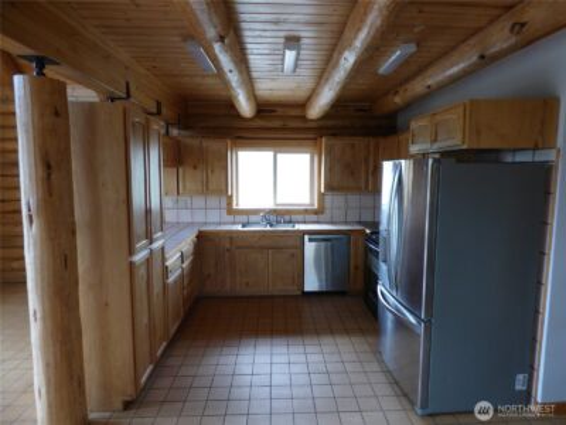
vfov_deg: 66.0
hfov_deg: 81.7
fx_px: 327
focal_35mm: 20
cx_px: 283
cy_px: 212
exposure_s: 1/60
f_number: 2.8
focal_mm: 3.58
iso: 200
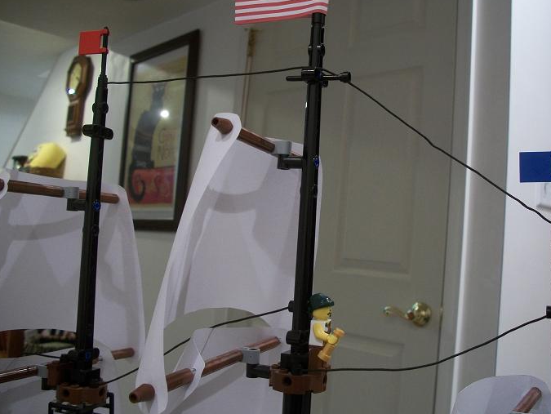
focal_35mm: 38
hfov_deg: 48.9
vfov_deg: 37.8
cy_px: 202
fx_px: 605
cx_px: 293
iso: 160
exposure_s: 1/8
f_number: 3.1
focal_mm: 6.3
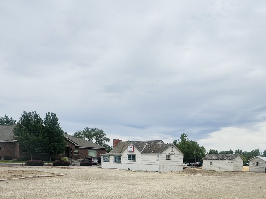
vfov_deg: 40.5
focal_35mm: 32
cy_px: 183
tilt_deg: -5.6
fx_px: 246
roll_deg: -1.8
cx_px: 180
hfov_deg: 55.5
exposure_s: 1/2674
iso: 40
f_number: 2.2
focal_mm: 2.22
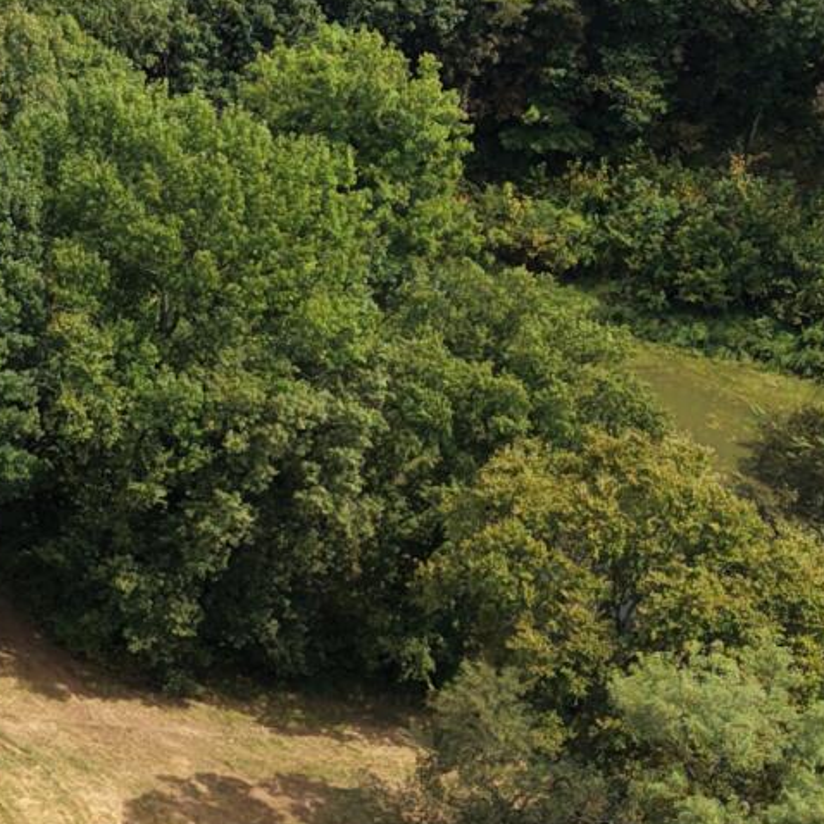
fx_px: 3582
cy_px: 383
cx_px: -529
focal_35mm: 133
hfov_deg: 12.3
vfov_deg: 13.1
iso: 100
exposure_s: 1/2000
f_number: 1.8
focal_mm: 8.67
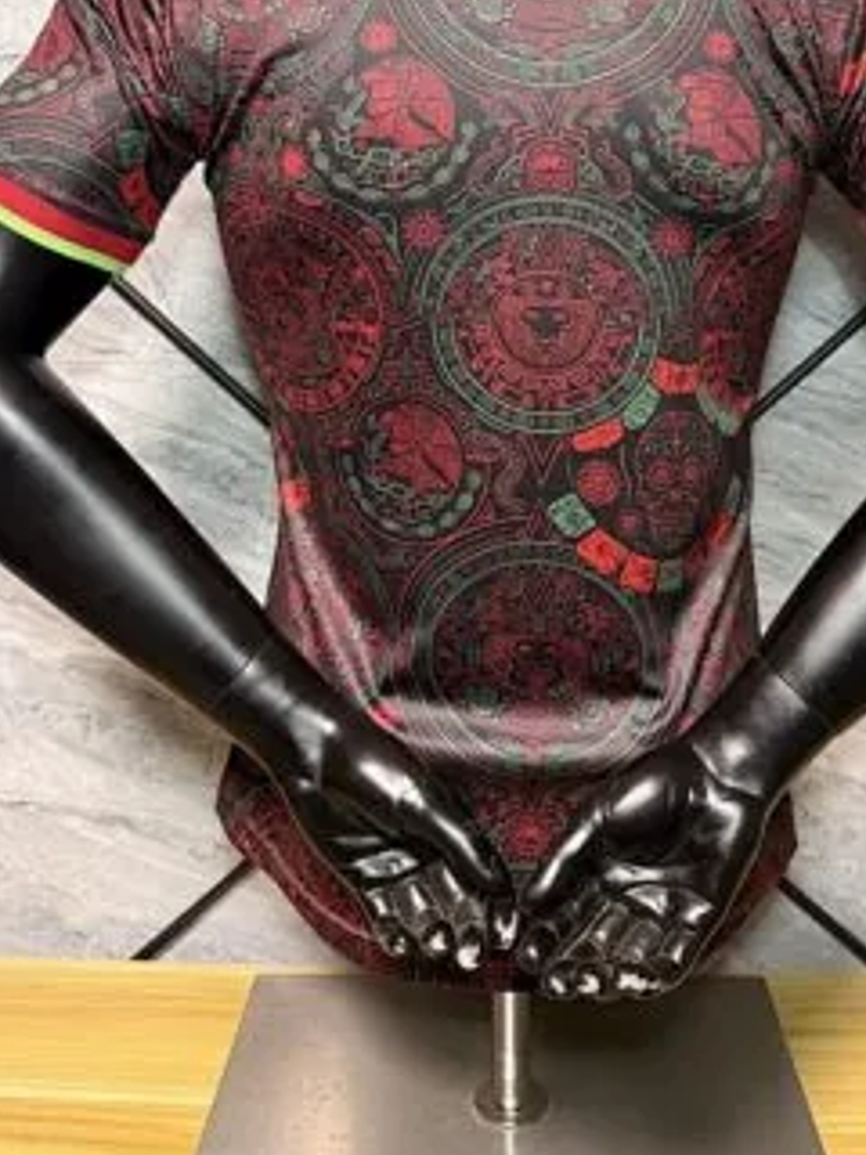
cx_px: 512
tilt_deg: -1.0
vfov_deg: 46.8
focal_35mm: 38
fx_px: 1268
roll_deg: -0.9
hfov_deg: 37.6
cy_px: 258
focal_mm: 6.76
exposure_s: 1/50
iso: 320
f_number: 1.78
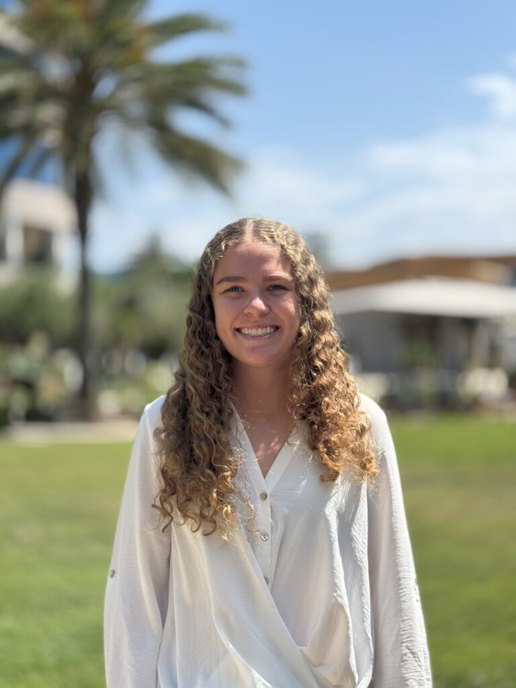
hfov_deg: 30.3
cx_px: 258
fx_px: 954
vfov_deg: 39.7
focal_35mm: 48
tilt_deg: +1.5
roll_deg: +0.8
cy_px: 344
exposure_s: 1/3425
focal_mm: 6.76
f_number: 1.78
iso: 64
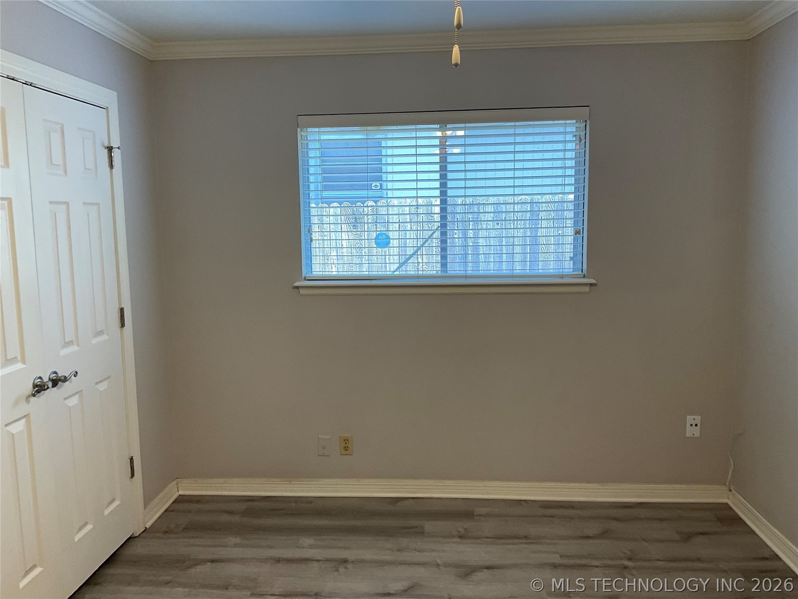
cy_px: 300
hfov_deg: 61.7
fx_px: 669
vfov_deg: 48.2
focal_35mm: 29
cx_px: 399
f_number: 1.8
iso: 50
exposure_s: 1/60
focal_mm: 3
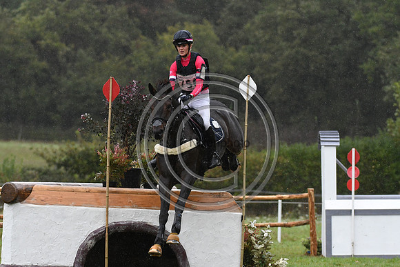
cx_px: 200
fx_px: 3334
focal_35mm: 300
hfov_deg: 6.9
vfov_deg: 4.6
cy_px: 134
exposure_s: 1/1250
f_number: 4.5
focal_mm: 200
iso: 1800
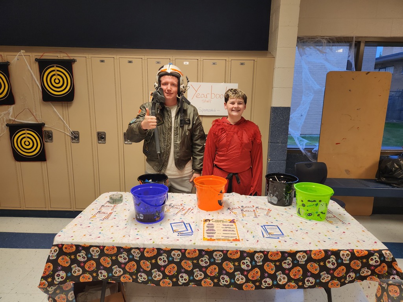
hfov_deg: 73.9
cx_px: 202
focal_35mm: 23
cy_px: 151
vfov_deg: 58.9
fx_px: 268
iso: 125
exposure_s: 1/120
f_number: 1.8
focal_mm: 5.4
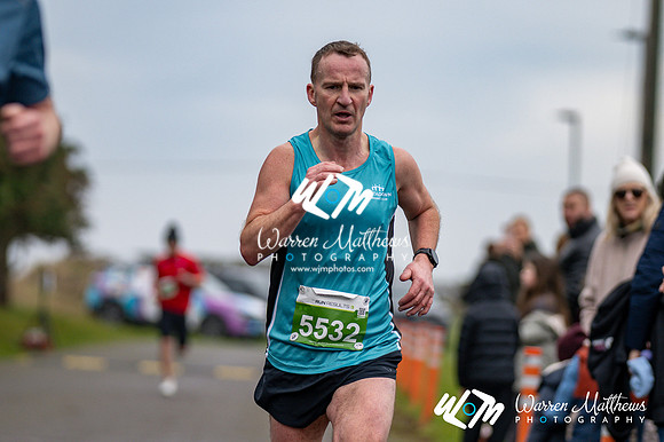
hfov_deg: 8.1
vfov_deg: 5.4
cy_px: 221
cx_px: 332
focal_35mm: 255
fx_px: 4700
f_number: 2.8
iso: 280
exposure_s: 1/1600
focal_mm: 170
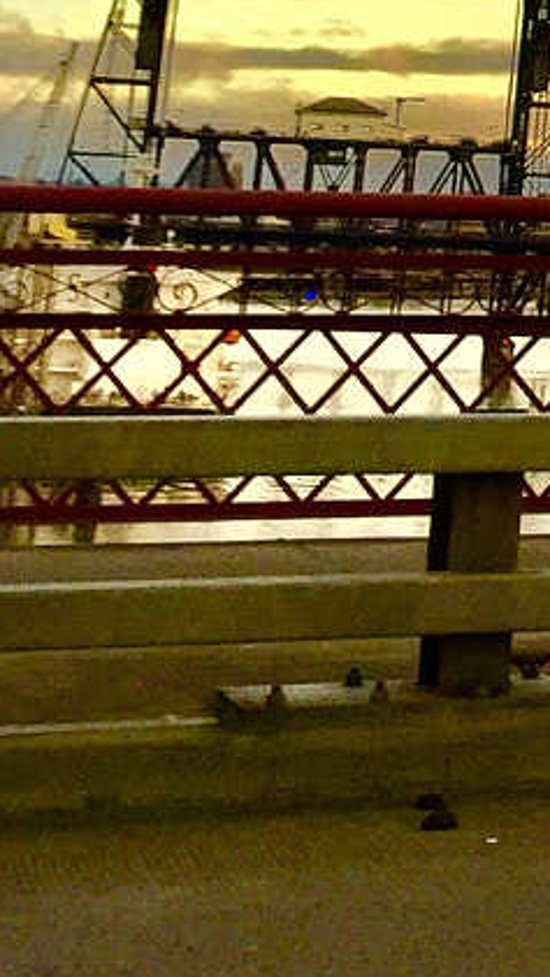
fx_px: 3109
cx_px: 1223
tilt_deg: +12.8
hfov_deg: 9.3
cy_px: -320
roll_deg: -4.5
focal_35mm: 120
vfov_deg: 16.8
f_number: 2.2
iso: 40
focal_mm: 4.15
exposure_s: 1/120
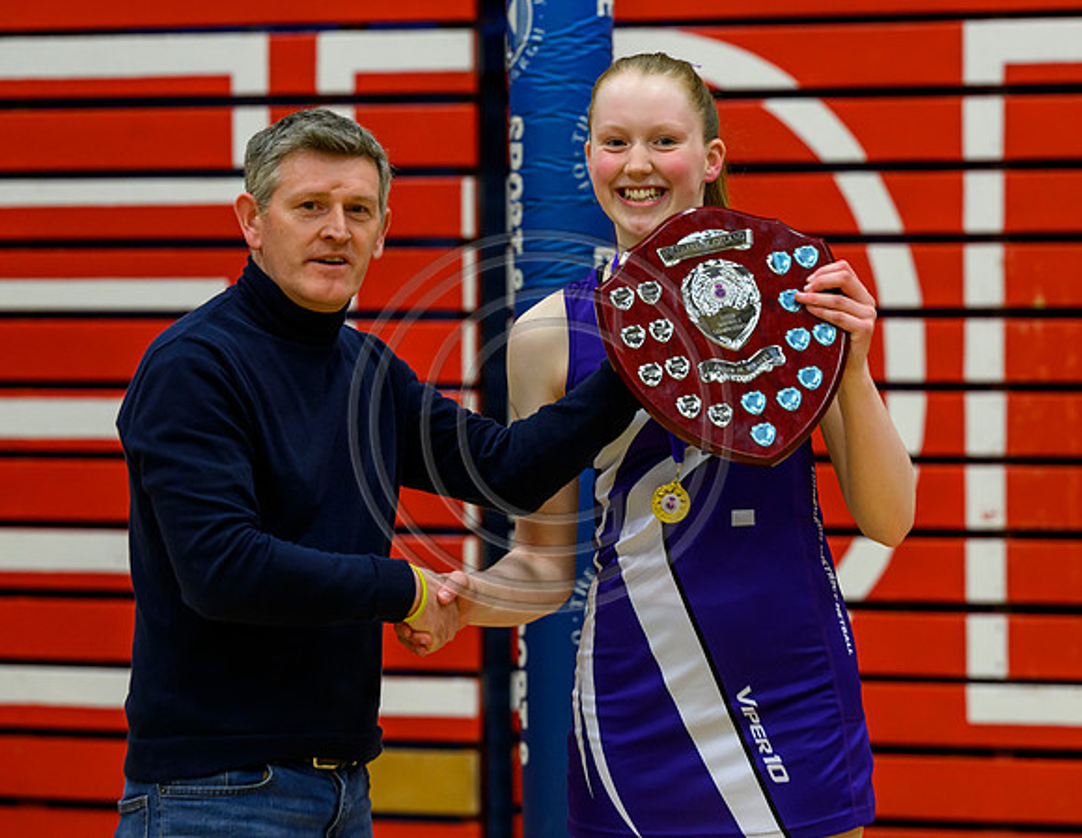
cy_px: 389
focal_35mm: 160
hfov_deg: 12.2
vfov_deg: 9.5
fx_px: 5052
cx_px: 642
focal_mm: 135
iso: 3200
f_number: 5
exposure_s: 1/250
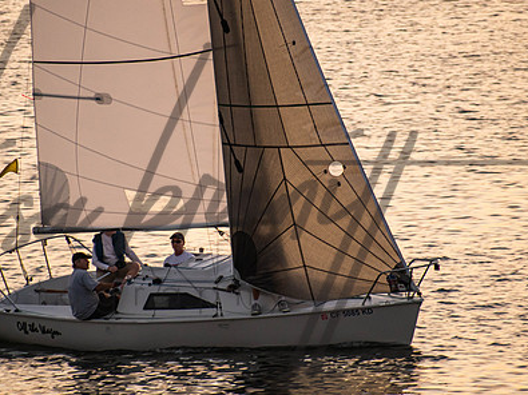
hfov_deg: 3.1
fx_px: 9698
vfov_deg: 2.3
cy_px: 194
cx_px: 226
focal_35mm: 636
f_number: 6.3
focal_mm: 300
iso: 800
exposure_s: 1/100
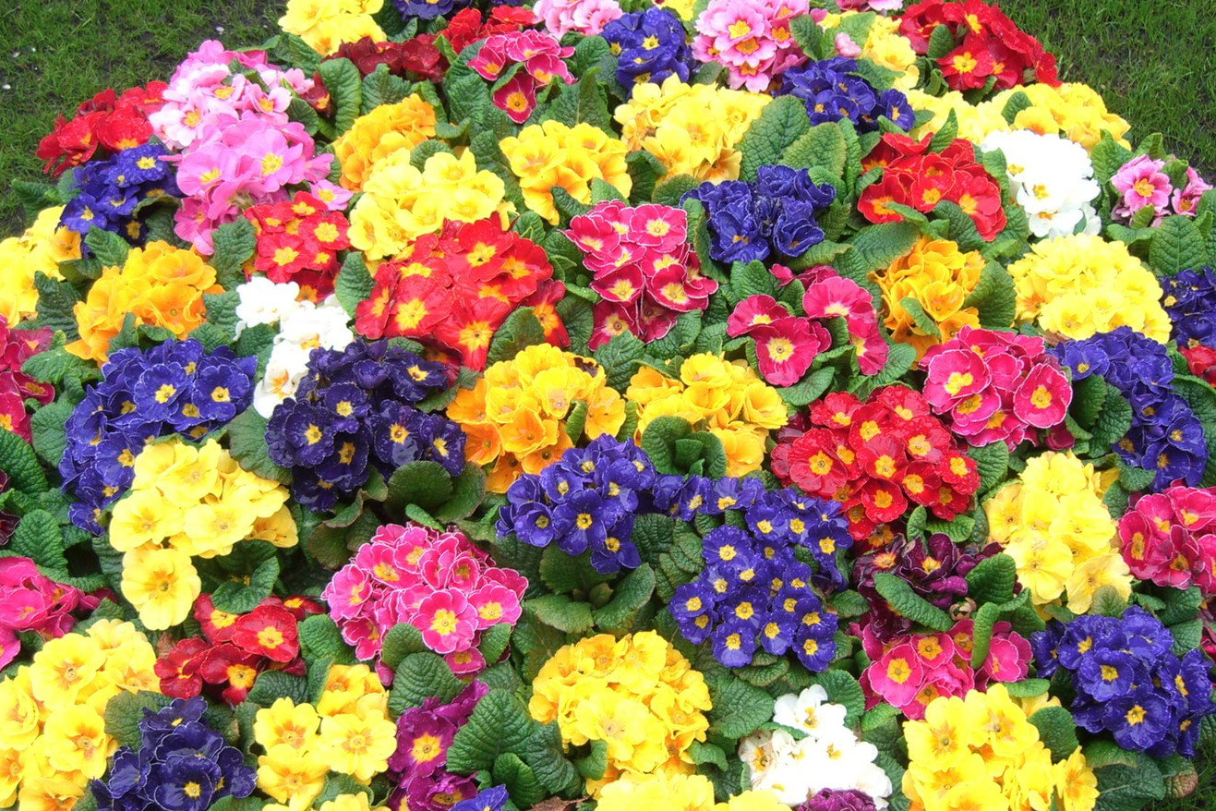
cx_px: 590
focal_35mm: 48
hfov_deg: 41.1
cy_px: 487
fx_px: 1621
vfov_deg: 28.0
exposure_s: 1/125
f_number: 2.8
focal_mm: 7.9
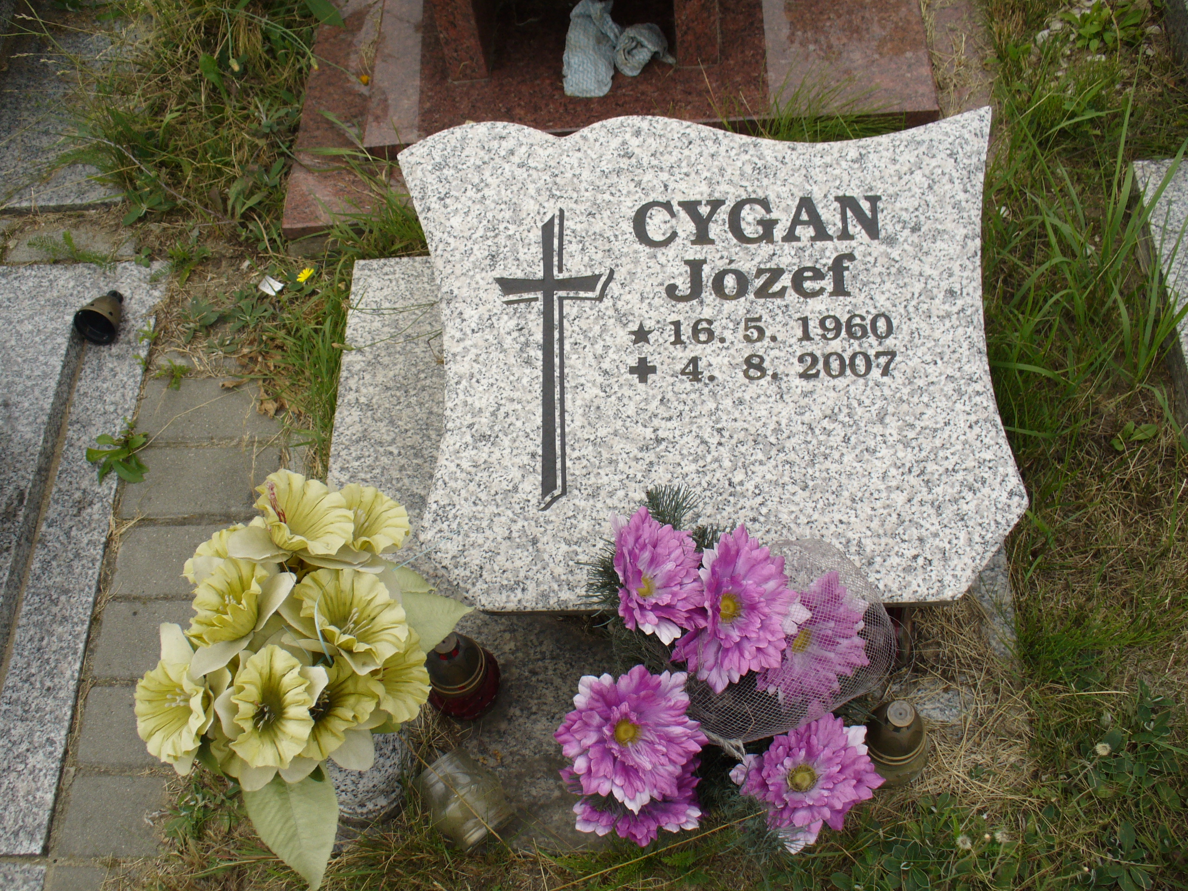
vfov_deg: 38.7
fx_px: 1270
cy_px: 446
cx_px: 594
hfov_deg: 50.1
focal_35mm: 37
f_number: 5.6
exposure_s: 1/200
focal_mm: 6.1
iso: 80
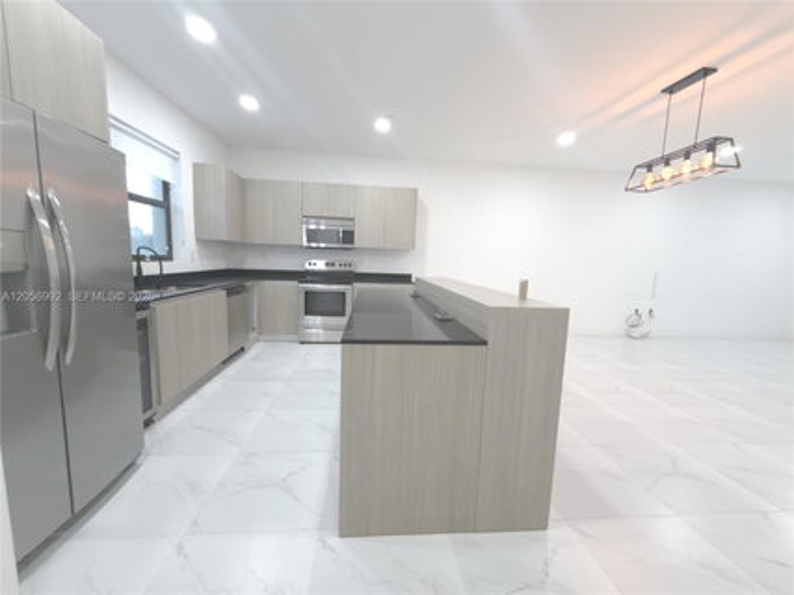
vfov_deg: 85.6
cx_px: 397
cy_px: 298
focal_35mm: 14
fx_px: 321
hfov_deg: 102.1
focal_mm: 2.22
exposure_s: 1/60
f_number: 2.2
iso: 400
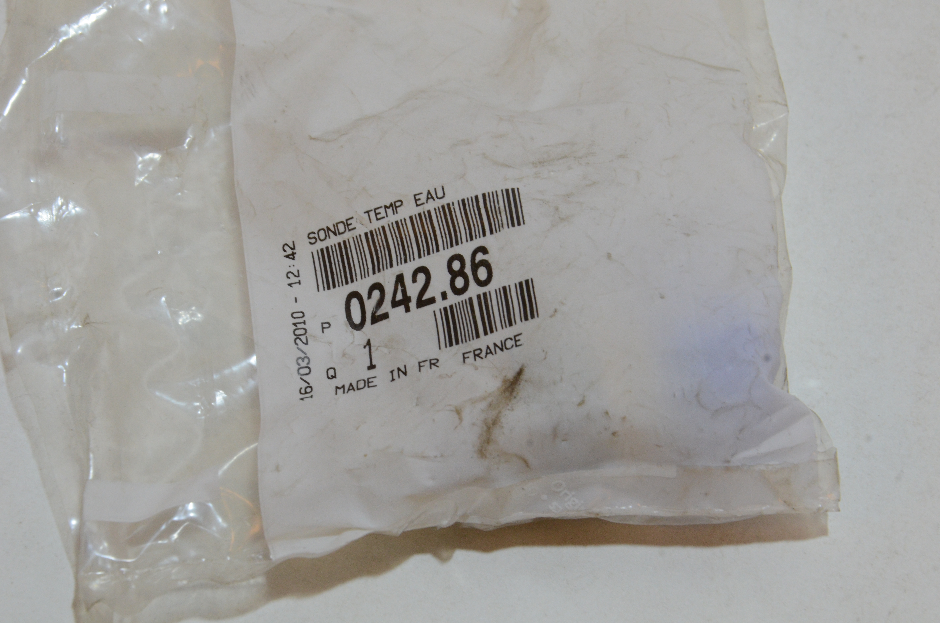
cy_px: 312
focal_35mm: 158
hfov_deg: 13.1
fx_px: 4104
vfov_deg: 8.7
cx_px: 470
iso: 1250
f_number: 18
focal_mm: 105
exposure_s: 1/50
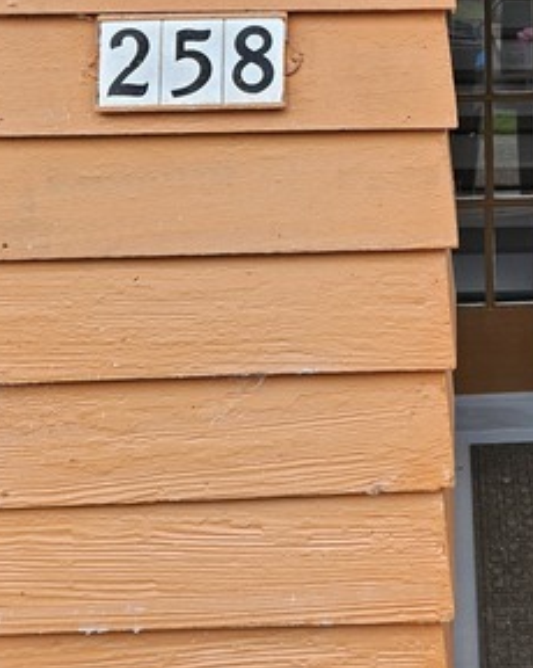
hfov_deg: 27.7
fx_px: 1026
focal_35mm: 52
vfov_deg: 31.6
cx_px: 510
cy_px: -82
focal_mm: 5.4
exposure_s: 1/359
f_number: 1.8
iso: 64
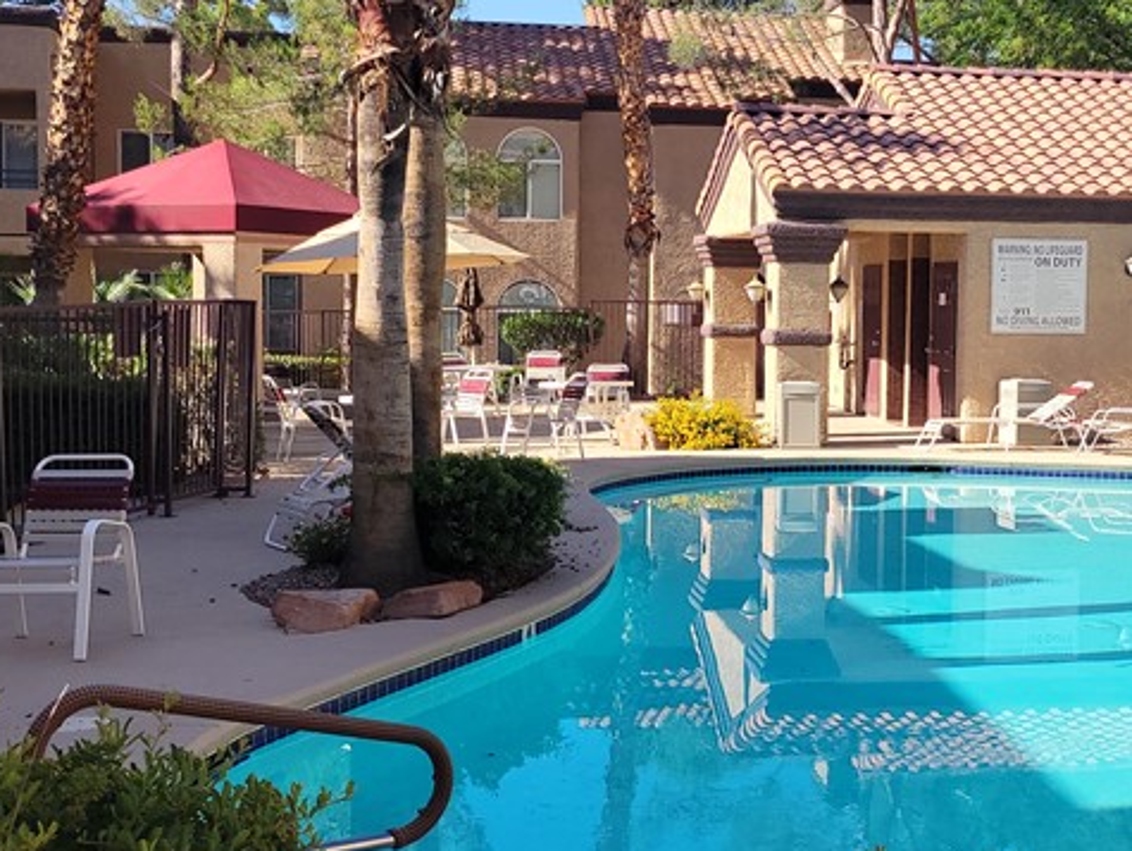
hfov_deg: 33.8
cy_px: 381
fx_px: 1833
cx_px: 810
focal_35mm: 56
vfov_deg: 26.1
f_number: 1.8
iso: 40
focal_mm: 5.4
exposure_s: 1/1414
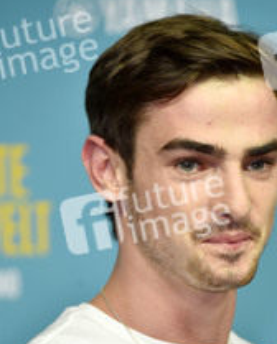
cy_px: 298
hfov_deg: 3.8
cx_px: 193
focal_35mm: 412
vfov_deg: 4.7
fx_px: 4210
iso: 640
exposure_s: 1/160
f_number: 5.6
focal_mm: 230
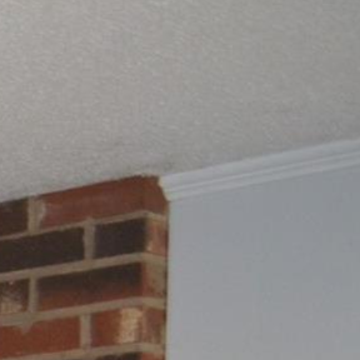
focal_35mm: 163
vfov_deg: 9.7
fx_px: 1918
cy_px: 820
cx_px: -878
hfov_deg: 8.2
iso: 900
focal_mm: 18
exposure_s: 1/60
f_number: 3.5
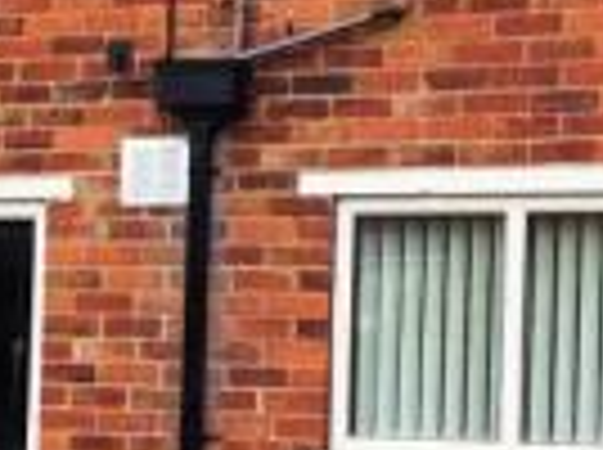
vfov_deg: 10.3
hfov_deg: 13.4
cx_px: -83
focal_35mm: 144
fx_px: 2504
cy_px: 308
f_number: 2.4
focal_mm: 3.3
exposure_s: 1/252
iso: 32
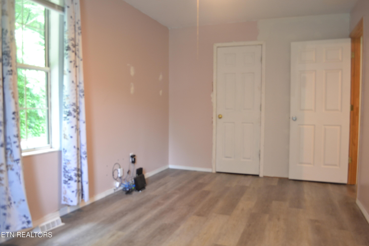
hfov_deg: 67.4
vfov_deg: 47.9
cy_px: 123
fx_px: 277
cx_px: 184
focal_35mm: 27
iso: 400
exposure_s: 1/15
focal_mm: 18
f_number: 3.5
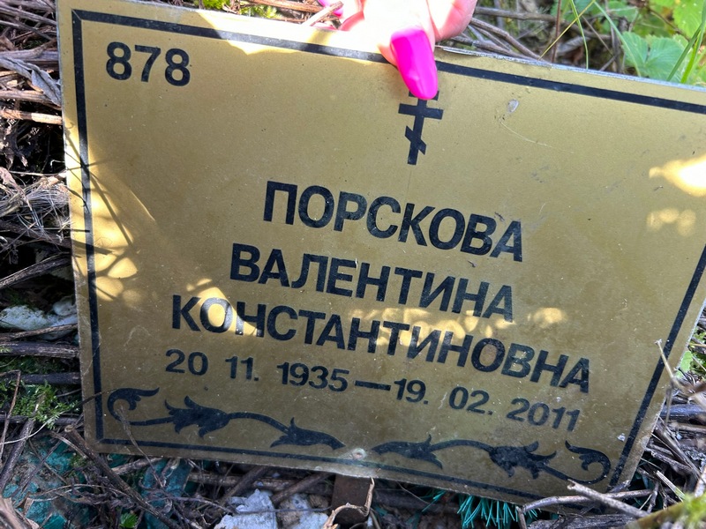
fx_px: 530
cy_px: 264
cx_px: 353
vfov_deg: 53.1
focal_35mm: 26
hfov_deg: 67.3
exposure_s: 1/121
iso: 64
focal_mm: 5.7
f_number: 1.5
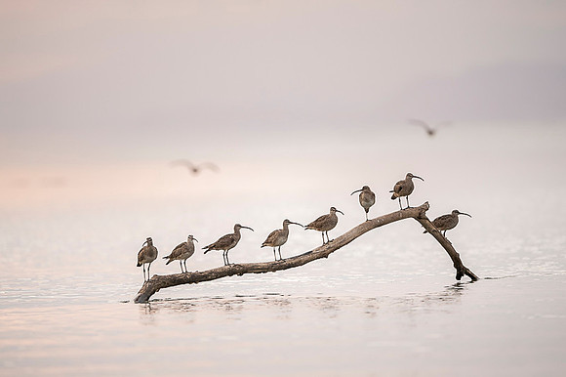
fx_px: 8217
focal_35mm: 523
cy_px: 197
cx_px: 296
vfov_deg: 2.6
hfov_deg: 3.9
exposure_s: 1/400
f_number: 4
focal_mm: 500
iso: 800
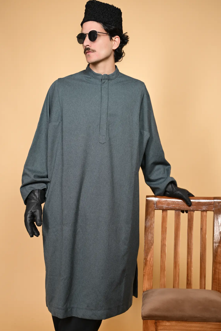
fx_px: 497
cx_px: 121
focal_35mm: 54
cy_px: 213
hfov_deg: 25.0
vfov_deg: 36.6
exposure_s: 1/160
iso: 100
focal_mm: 36
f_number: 2.8
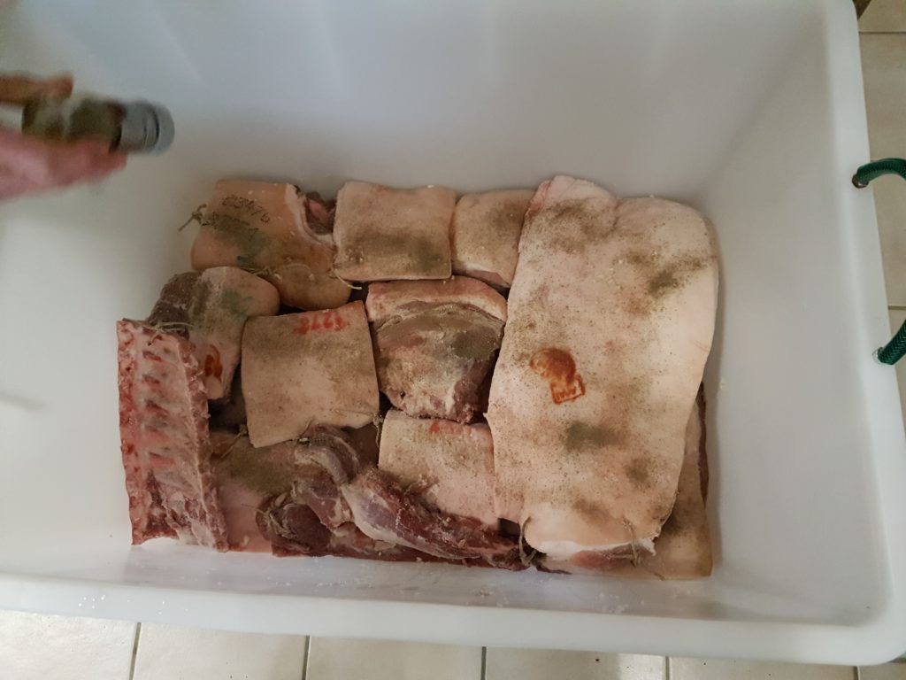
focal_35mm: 26
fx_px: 680
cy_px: 340
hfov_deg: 67.3
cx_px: 453
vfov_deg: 53.1
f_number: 1.7
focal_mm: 4.2
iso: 800
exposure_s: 1/33
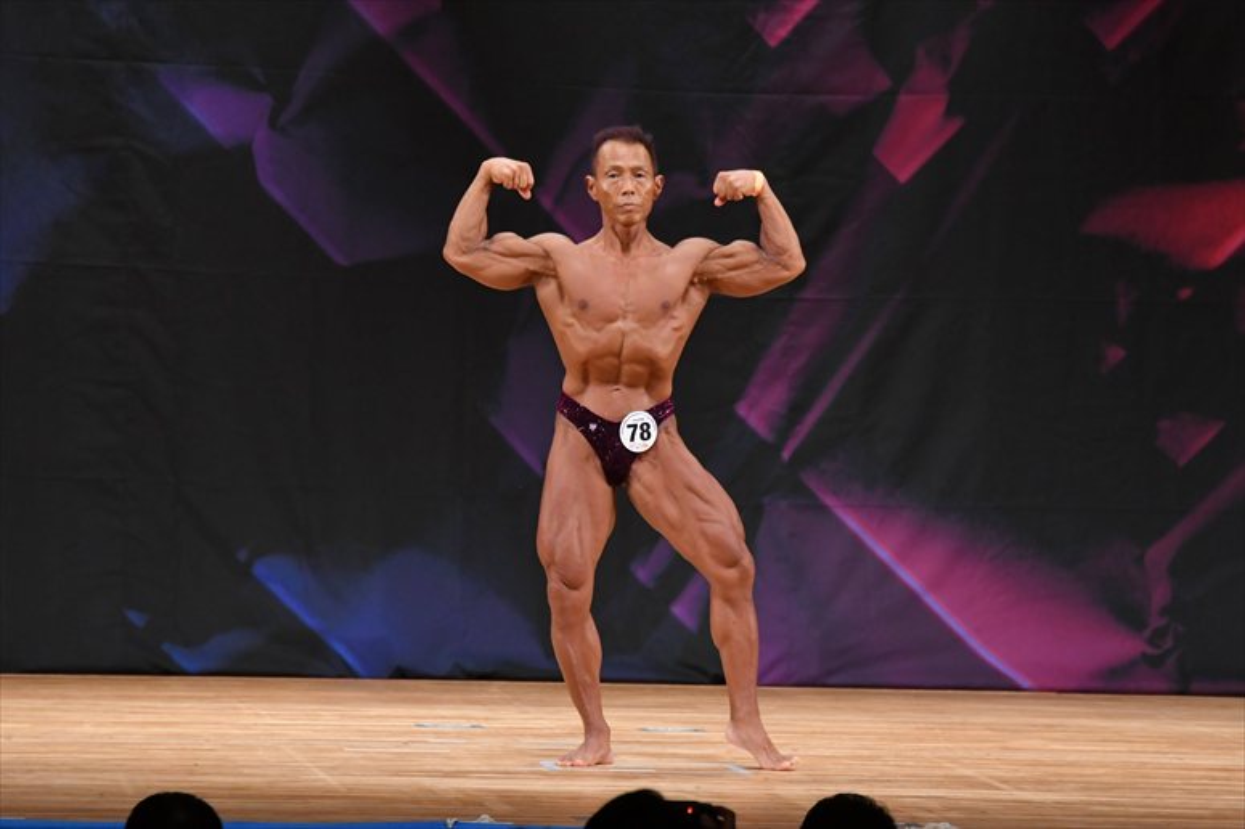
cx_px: 622
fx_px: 9333
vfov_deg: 5.1
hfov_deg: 7.6
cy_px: 414
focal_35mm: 270
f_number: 5.6
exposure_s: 1/400
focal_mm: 180
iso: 3200
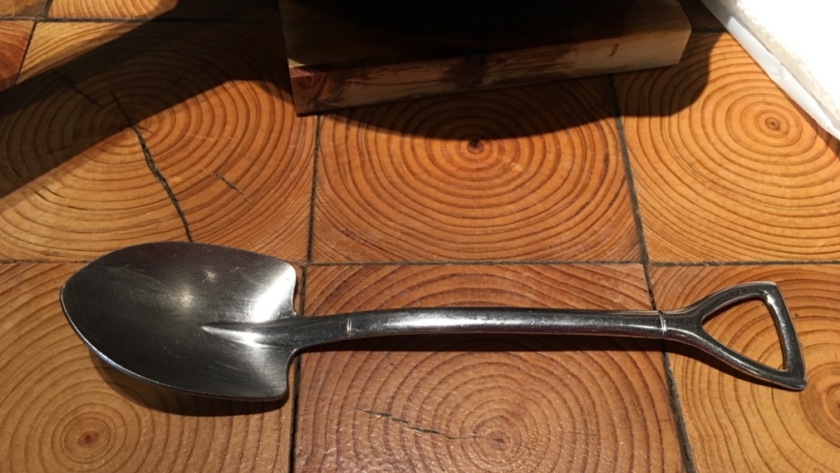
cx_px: 423
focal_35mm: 32
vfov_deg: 36.3
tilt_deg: -59.8
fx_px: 713
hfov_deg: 61.0
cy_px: 313
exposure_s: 1/15
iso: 50
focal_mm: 4.15
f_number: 2.2
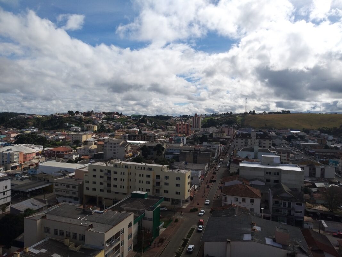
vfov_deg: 53.1
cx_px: 171
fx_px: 257
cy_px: 128
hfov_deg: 67.3
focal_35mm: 26
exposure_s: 1/2969
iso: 50
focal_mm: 3.93
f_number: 1.7
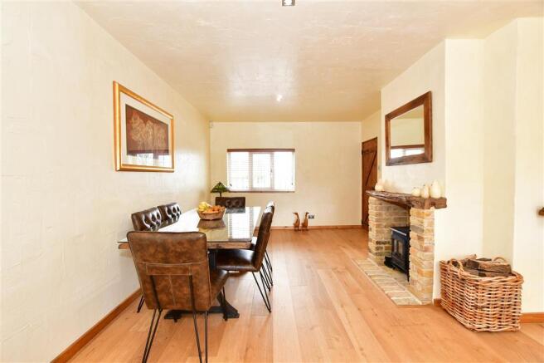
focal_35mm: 15
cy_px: 182
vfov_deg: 77.3
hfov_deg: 100.4
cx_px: 272
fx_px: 227
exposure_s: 1/50
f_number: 6.3
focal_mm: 10
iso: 640
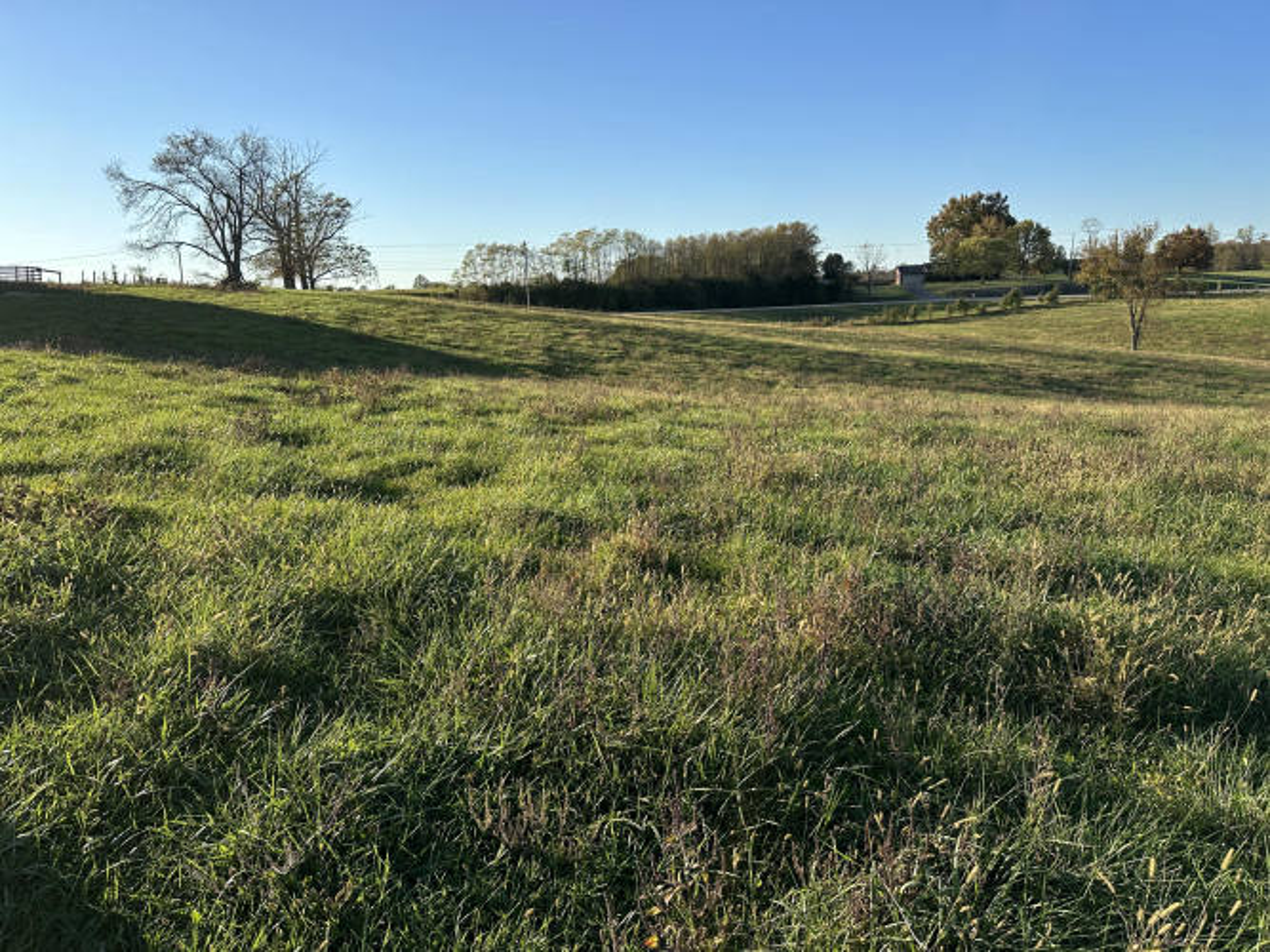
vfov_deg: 56.8
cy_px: 476
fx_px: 880
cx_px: 635
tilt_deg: -10.7
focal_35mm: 24
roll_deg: +1.4
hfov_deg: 71.6
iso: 80
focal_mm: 6.86
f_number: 1.78
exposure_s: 1/2525
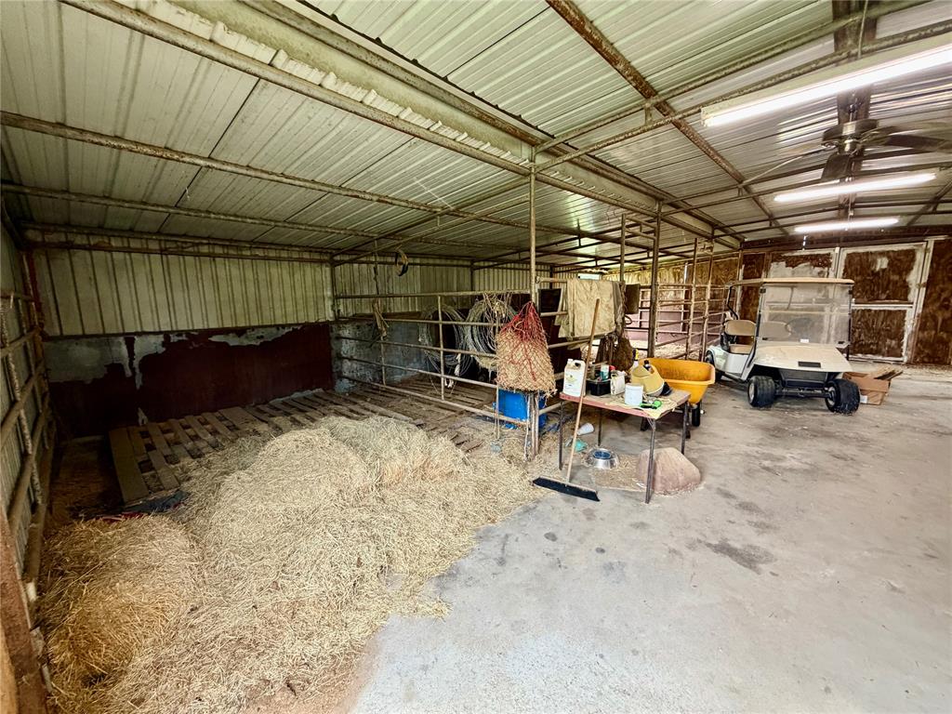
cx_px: 476
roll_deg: +1.2
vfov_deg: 85.7
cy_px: 357
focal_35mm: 14
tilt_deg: -8.9
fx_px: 385
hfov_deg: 102.1
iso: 320
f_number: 2.2
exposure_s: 1/66
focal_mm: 2.22
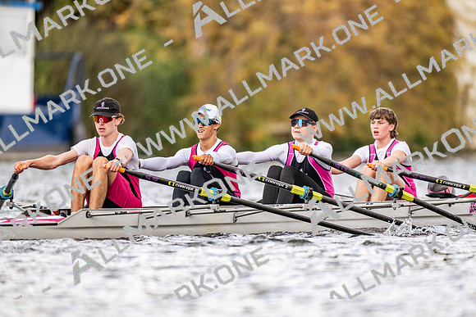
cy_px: 158
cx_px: 238
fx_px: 7939
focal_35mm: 600
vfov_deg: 2.3
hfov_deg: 3.4
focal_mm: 600
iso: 800
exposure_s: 1/2500
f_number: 4
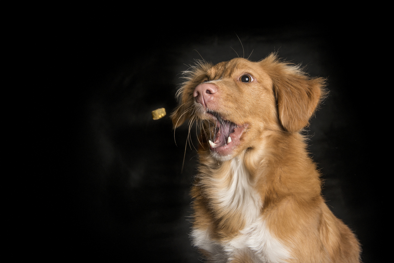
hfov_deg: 46.4
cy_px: 132
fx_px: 460
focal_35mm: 42
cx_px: 197
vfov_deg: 31.9
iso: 400
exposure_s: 1/1250
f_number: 7.1
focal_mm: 42
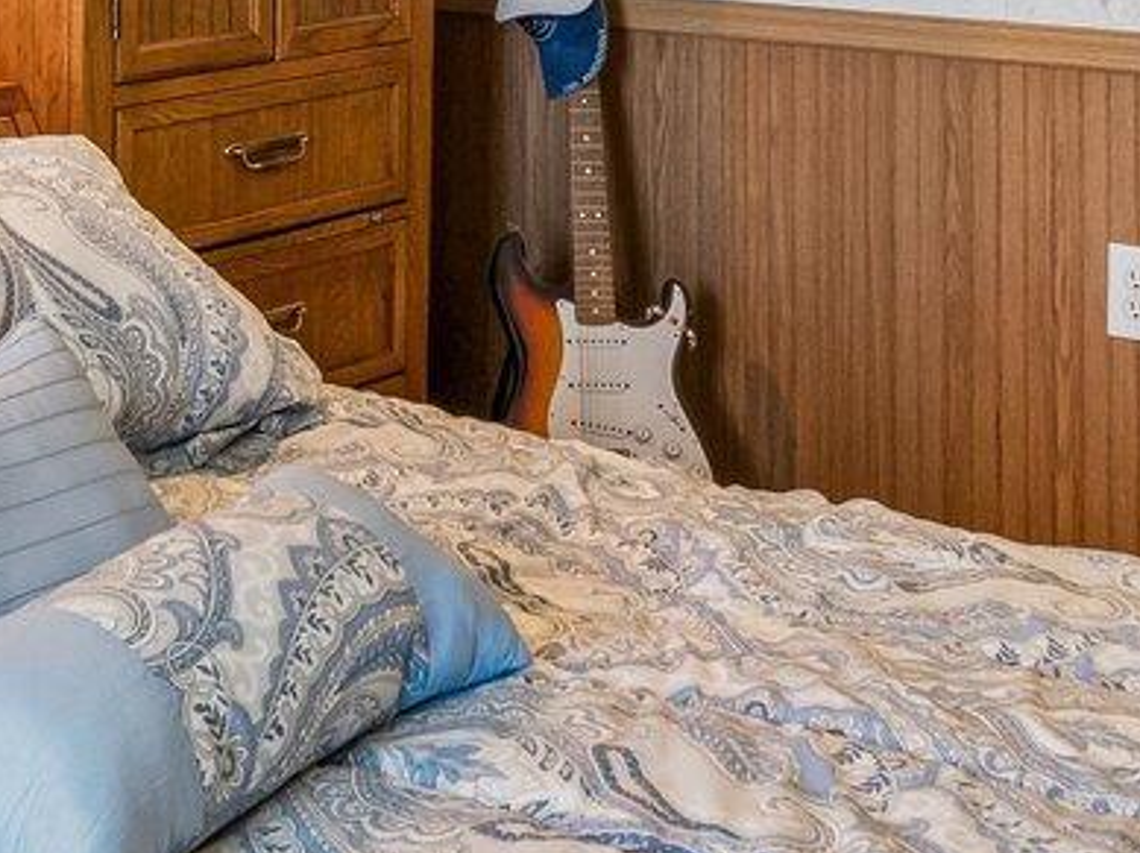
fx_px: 2501
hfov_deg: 25.3
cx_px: 261
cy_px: -397
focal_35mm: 76
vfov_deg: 17.5
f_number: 7.1
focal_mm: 15
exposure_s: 1/15
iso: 1250
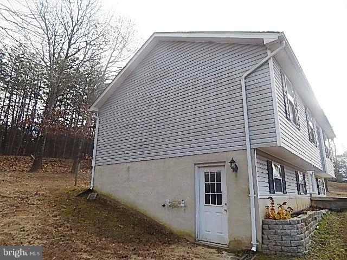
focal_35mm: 23
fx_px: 231
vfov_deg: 58.9
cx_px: 174
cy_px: 130
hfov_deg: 73.9
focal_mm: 4
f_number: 3
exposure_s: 1/640
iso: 125
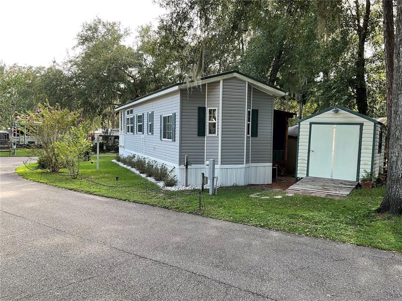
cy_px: 150
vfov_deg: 48.2
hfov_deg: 61.7
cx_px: 201
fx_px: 337
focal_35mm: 29
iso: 16
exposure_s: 1/127
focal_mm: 3
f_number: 1.8
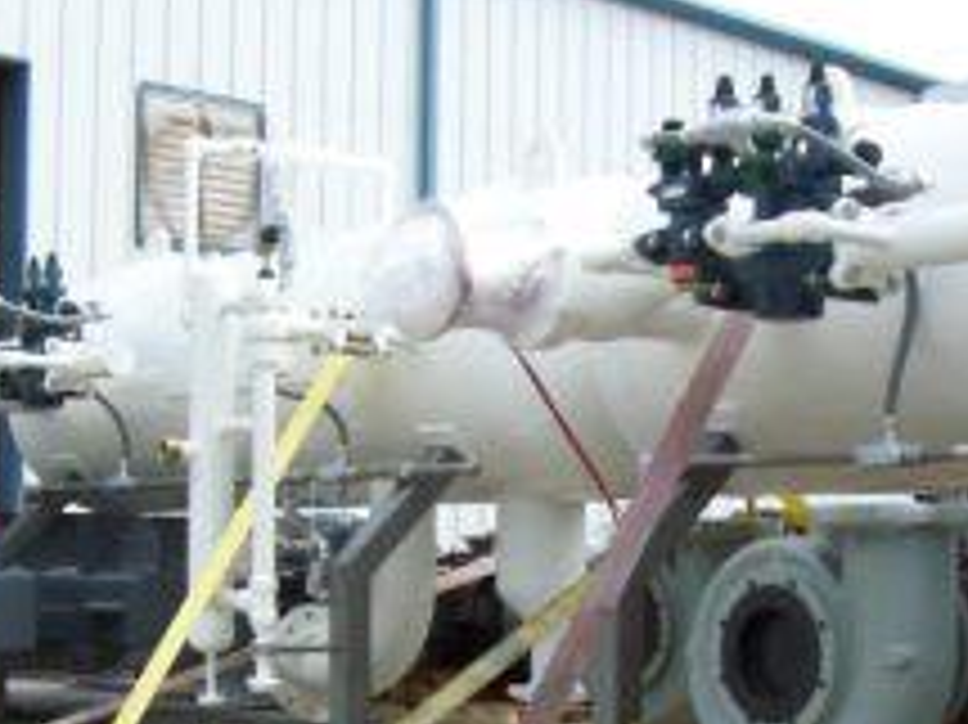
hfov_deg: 26.0
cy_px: 657
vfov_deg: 19.3
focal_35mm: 75
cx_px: 581
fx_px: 2096
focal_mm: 6
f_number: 4.8
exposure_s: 1/619
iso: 200
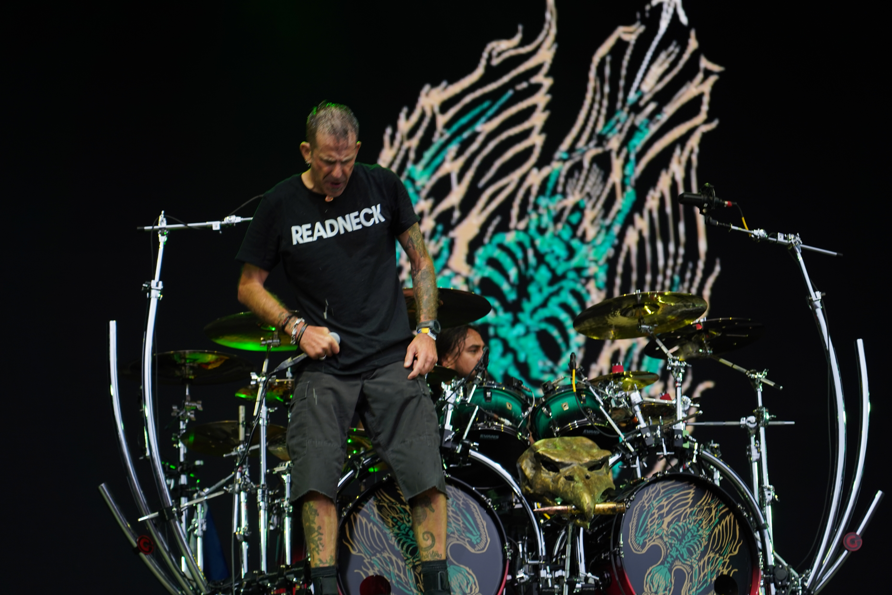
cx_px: 446
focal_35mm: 105
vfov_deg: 13.0
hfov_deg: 19.5
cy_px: 298
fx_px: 2601
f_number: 4
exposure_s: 1/125
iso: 250
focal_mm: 105
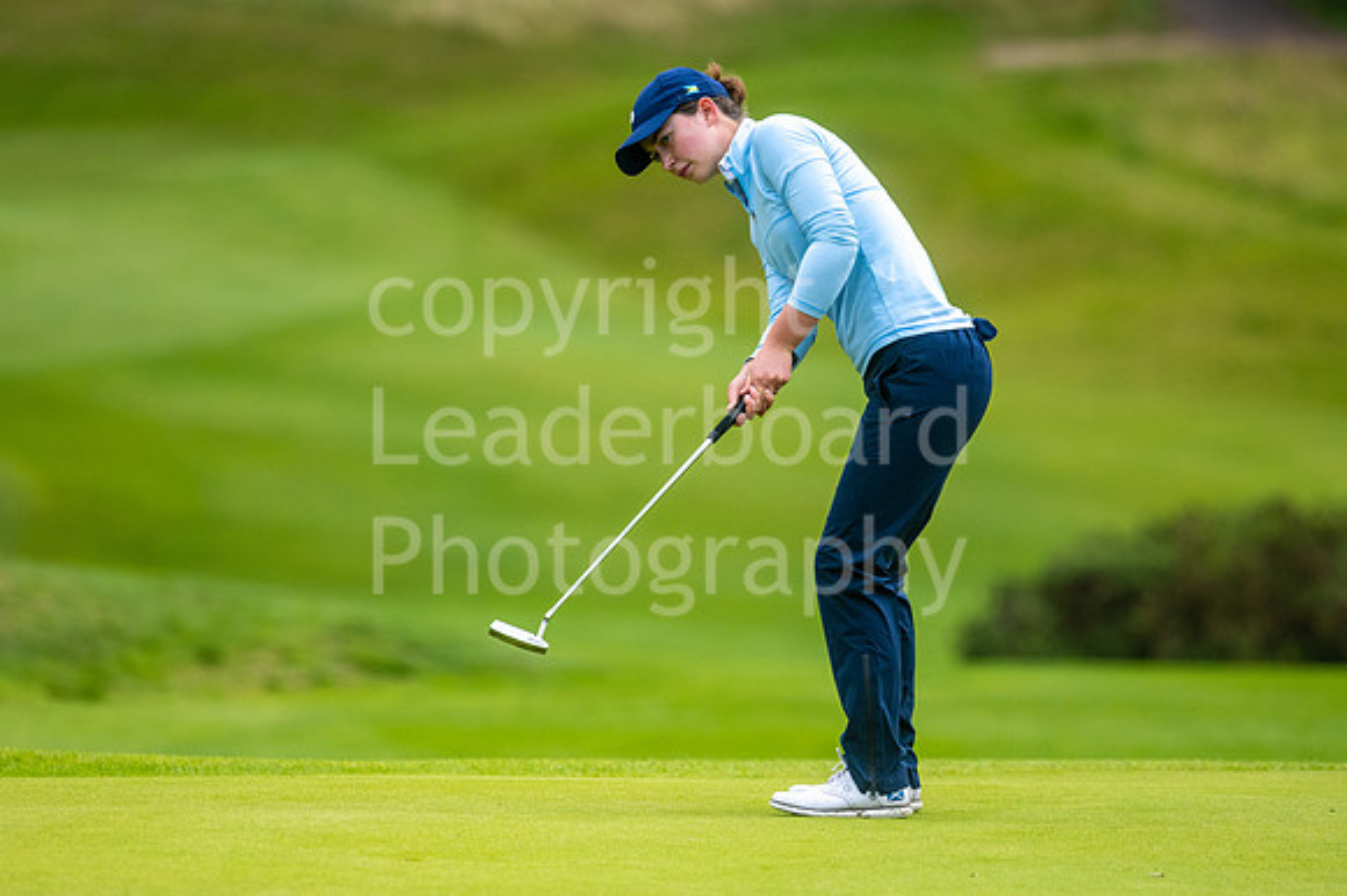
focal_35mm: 450
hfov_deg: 4.6
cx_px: 674
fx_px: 16827
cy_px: 448
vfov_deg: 3.1
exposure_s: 1/2000
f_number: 4.5
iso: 320
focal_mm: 300
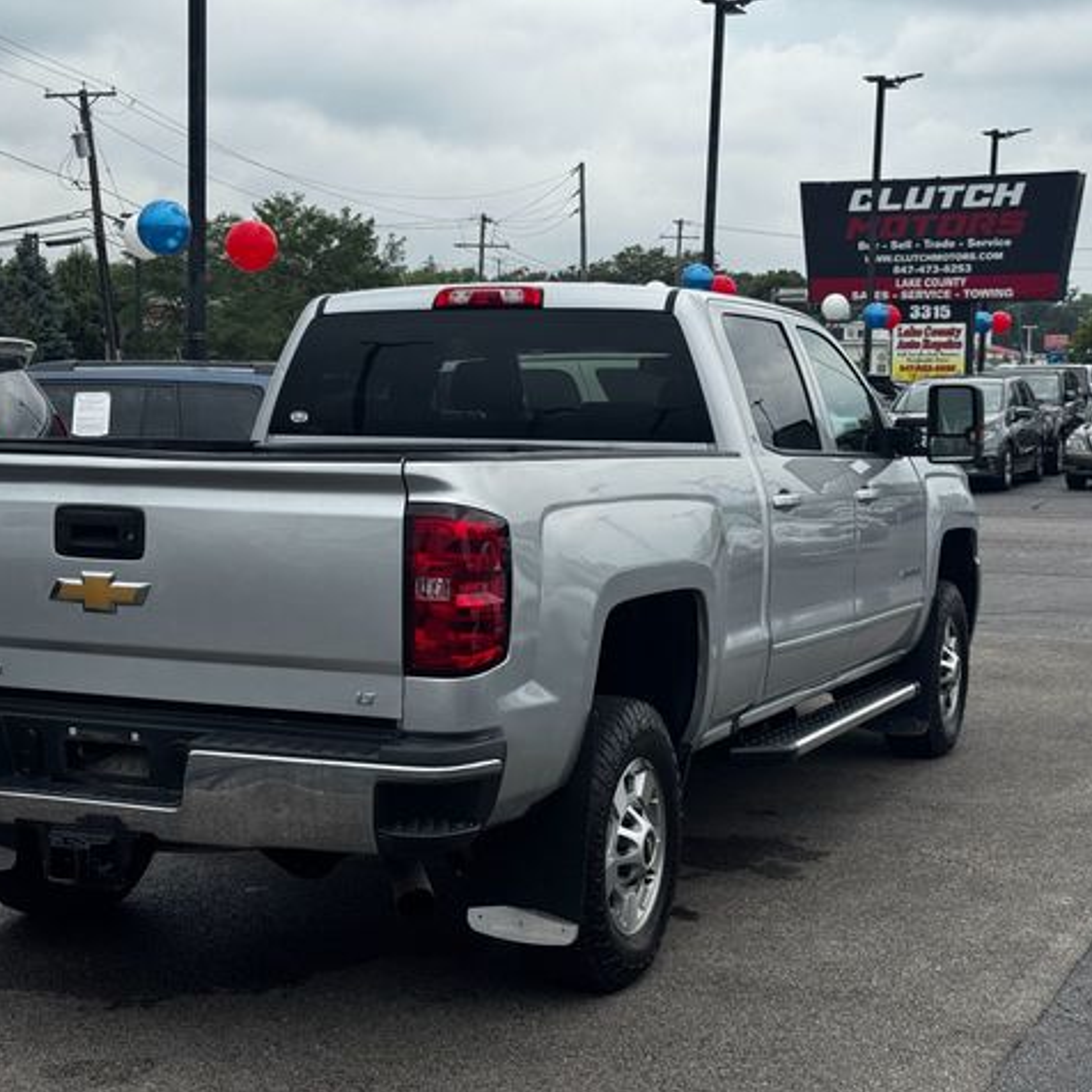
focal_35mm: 57
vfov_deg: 30.0
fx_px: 2034
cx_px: 452
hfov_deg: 30.0
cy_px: 548
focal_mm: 6.76
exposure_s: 1/3817
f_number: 1.78
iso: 64
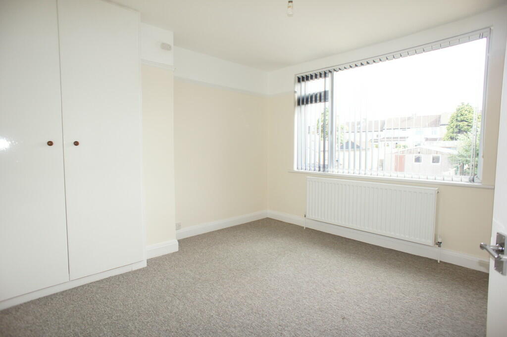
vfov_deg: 53.1
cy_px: 168
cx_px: 254
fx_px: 338
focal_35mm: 24
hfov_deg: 73.8
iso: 200
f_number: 4
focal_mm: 16
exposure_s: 1/100
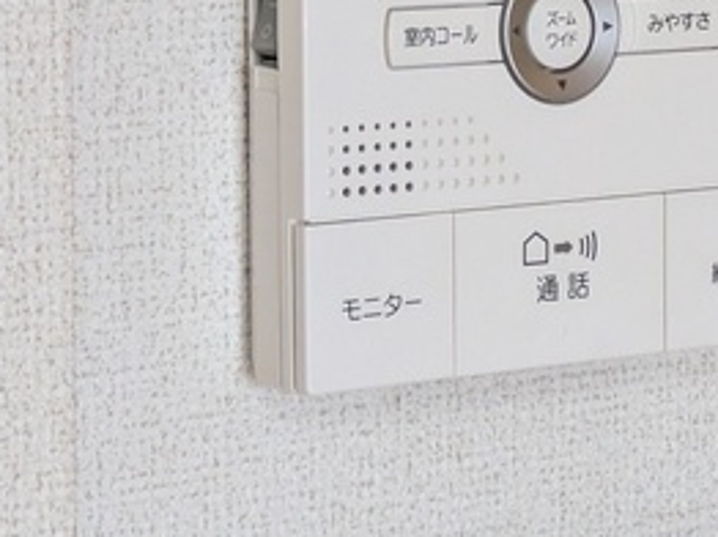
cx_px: 502
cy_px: -71
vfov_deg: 7.9
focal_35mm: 187
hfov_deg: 10.6
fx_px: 3875
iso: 129
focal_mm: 5.43
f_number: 1.89
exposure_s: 1/120
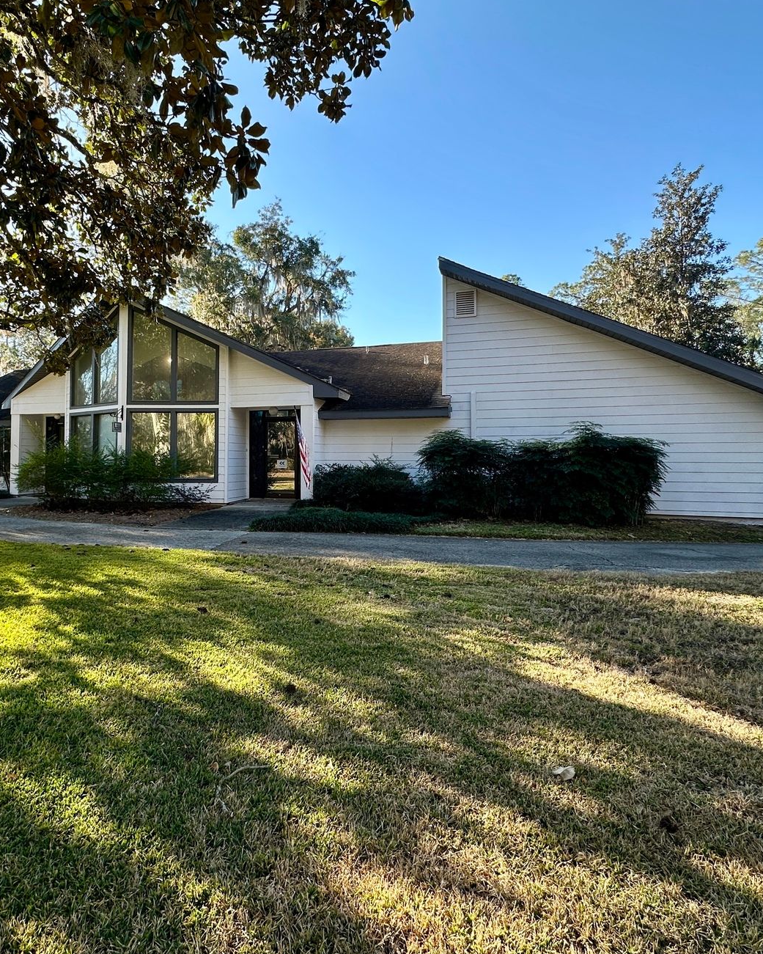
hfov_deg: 64.3
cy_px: 450
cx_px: 271
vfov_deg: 77.6
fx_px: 593
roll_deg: -0.2
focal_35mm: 21
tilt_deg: +2.6
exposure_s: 1/254
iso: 40
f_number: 2.2
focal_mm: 2.22
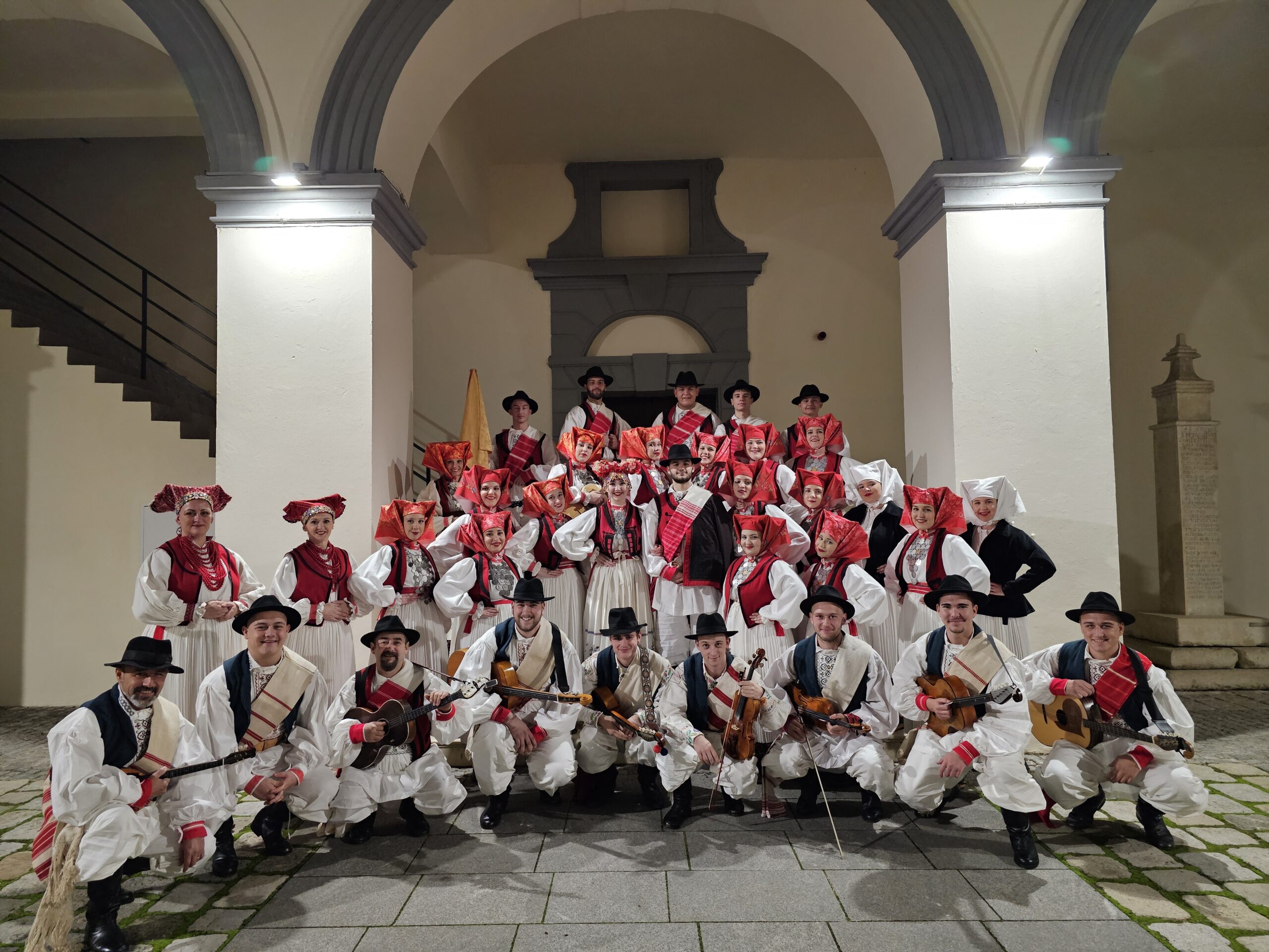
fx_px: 843
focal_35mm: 23
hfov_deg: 73.9
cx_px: 634
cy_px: 476
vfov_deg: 58.9
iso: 1000
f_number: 1.7
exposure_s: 1/100
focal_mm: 6.3
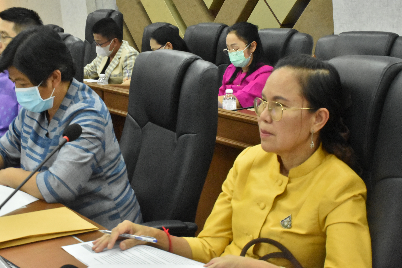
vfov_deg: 22.6
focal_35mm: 60
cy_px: 134
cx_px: 201
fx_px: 670
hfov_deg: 33.4
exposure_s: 1/10
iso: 3200
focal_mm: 40
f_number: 20
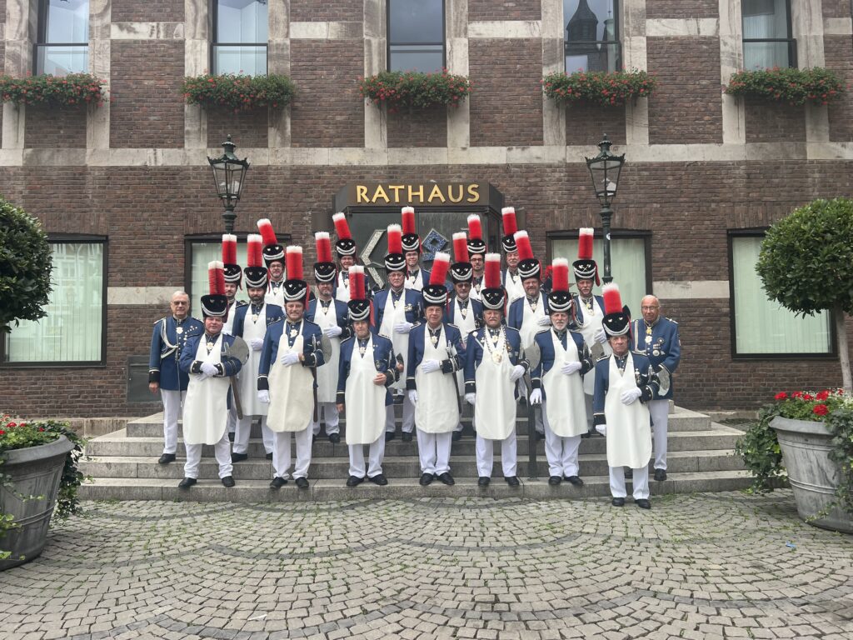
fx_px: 641
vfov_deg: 53.1
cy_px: 320
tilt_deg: +3.4
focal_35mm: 26
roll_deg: +0.6
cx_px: 426
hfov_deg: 67.3
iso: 50
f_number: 1.5
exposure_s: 1/723
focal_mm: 5.7
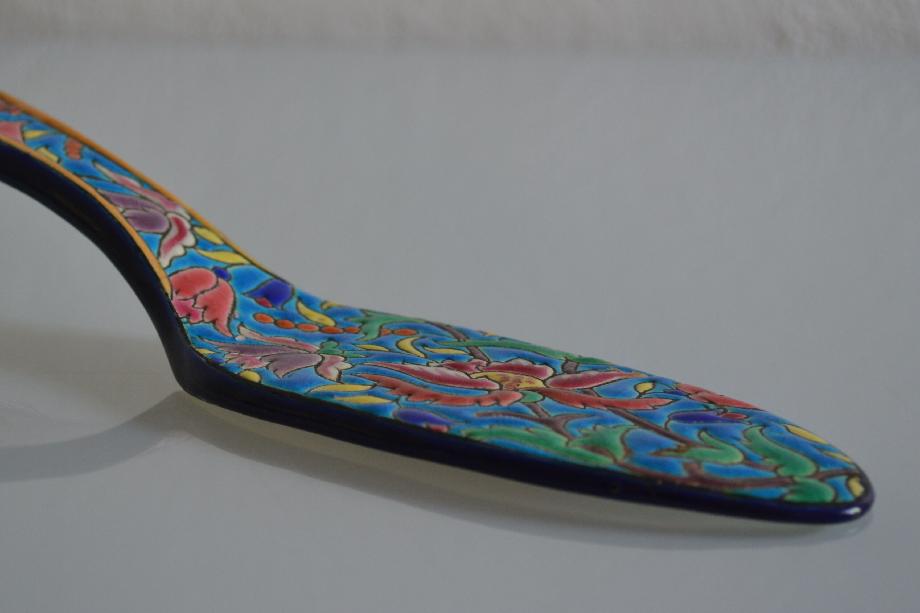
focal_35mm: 84
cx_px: 398
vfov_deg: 16.2
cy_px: 235
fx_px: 2146
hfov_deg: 24.2
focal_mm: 42
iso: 400
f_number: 5.3
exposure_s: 1/30
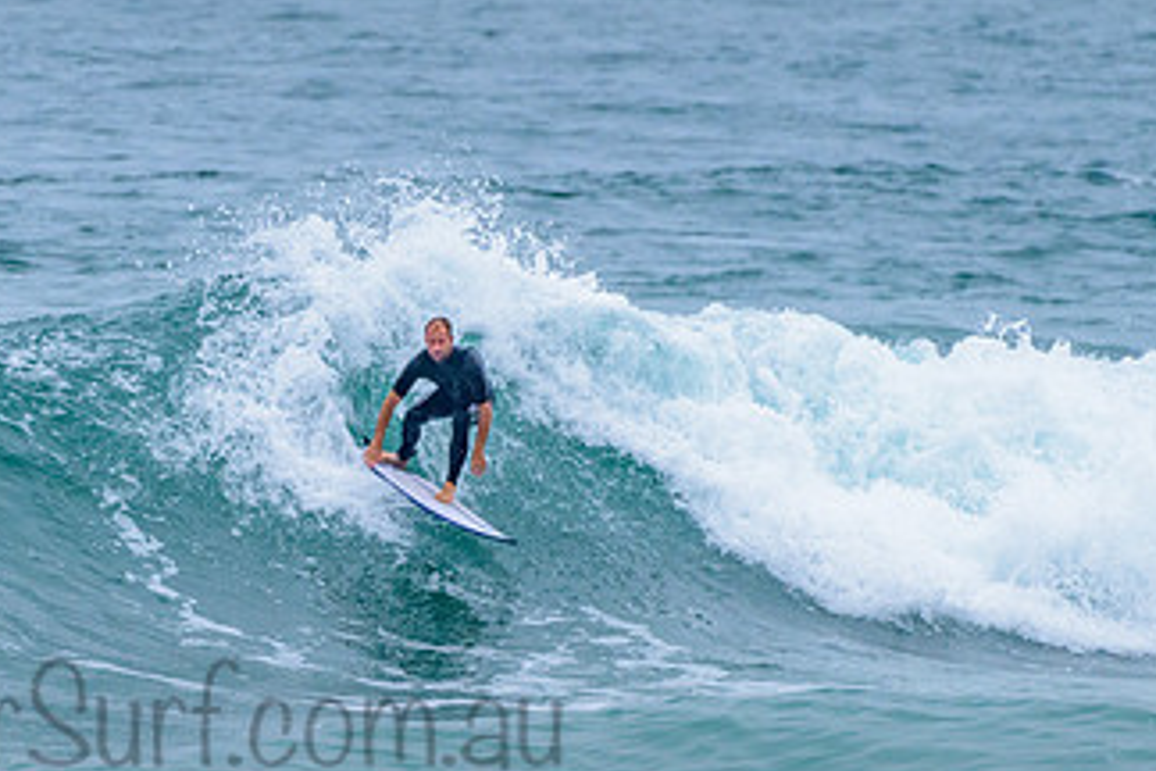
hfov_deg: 1.9
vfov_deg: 1.3
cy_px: 529
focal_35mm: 1097
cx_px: 417
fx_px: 35223
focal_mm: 500
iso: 1250
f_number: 5.6
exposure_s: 1/2000
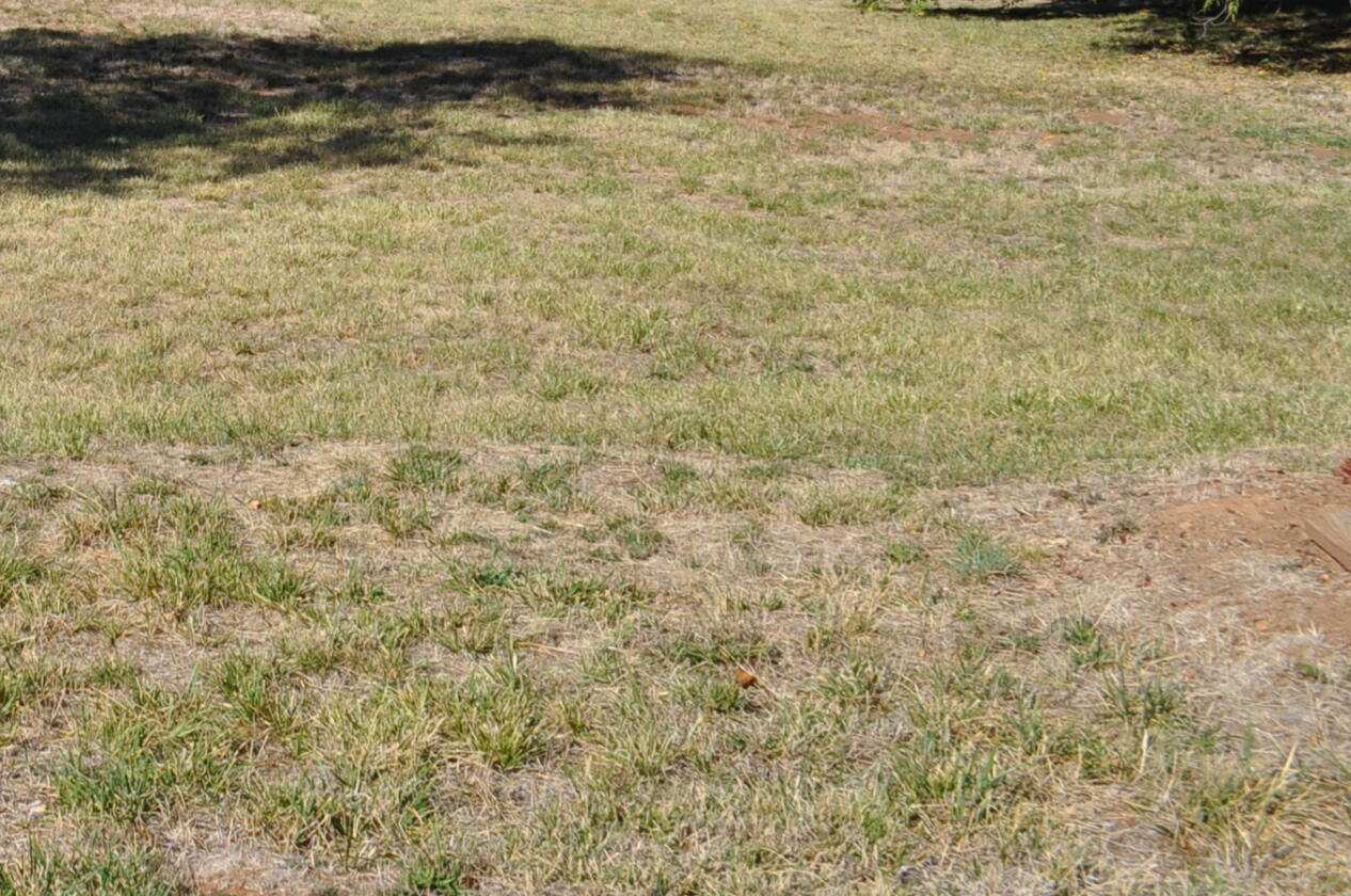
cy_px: -149
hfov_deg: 28.5
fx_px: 2398
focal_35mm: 64
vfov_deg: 20.0
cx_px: -149
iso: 200
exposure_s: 1/320
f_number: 9
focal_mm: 18
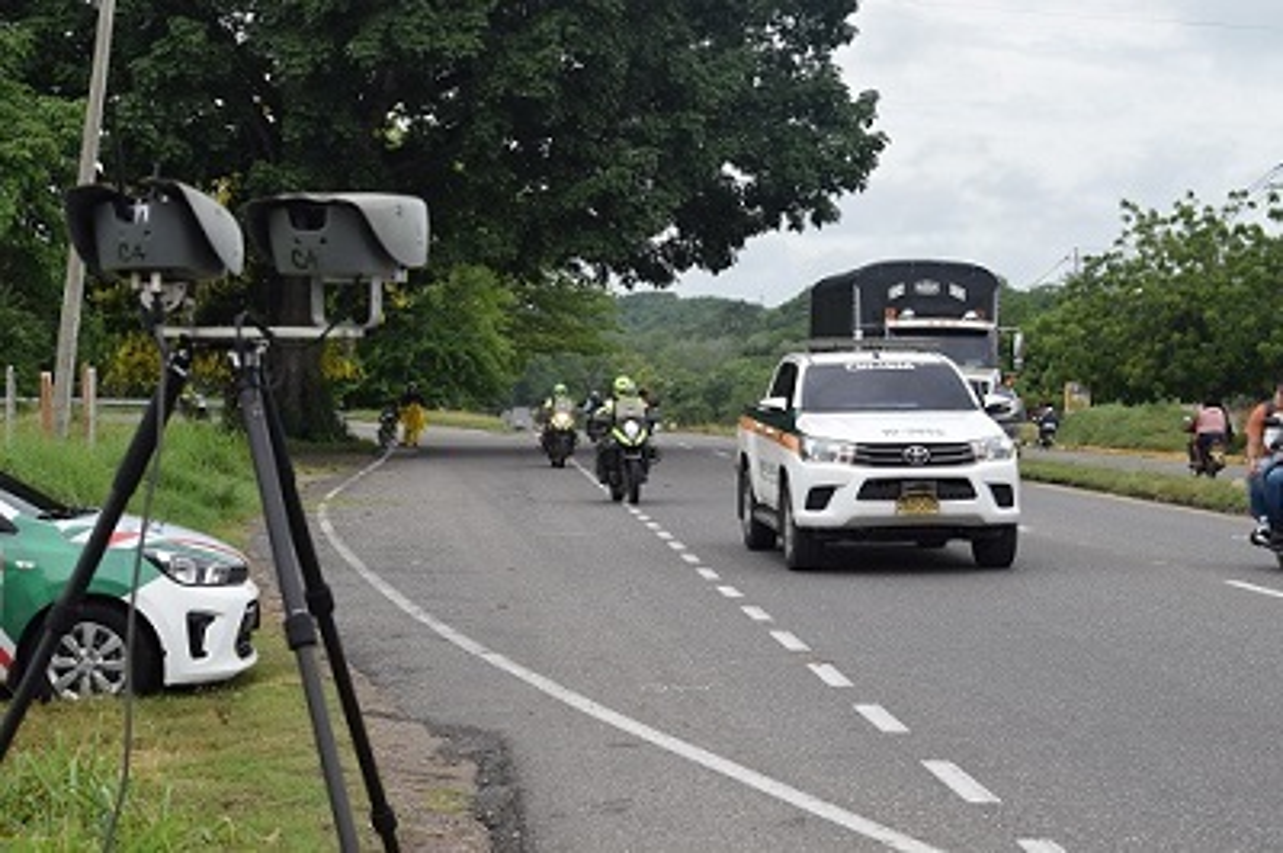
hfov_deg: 24.6
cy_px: 426
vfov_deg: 16.5
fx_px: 2938
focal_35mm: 82
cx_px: 642
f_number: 9
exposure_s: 1/320
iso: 200
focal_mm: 55
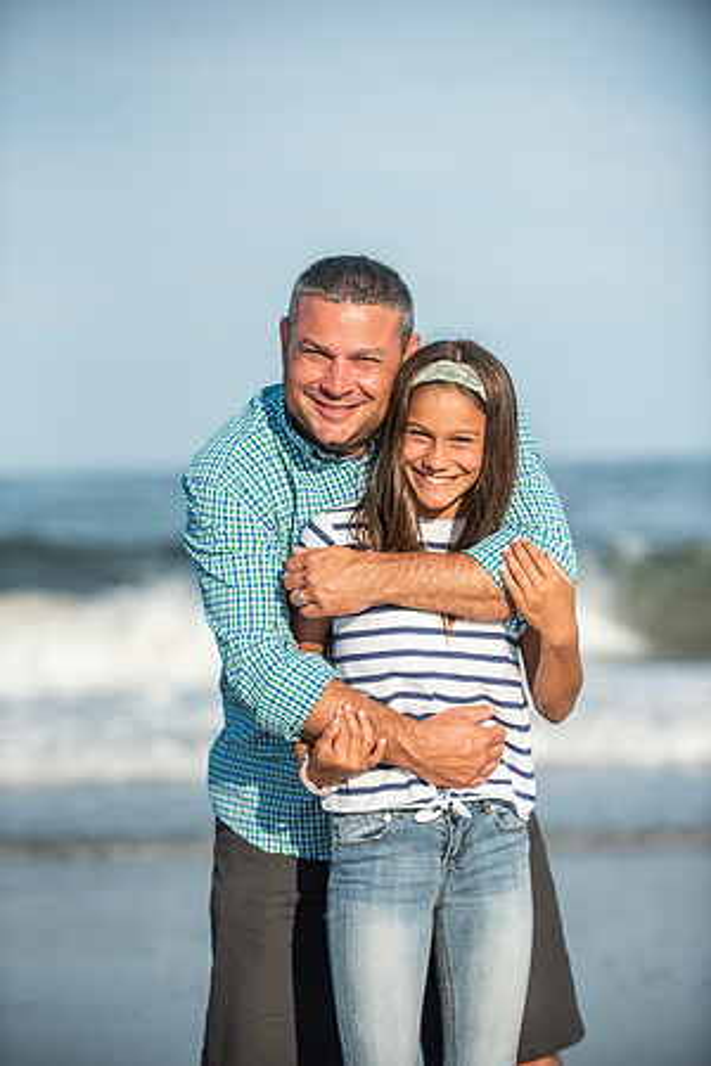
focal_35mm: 125
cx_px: 356
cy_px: 533
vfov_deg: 16.4
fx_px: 3703
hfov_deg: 11.0
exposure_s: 1/4000
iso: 250
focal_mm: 125
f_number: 3.5
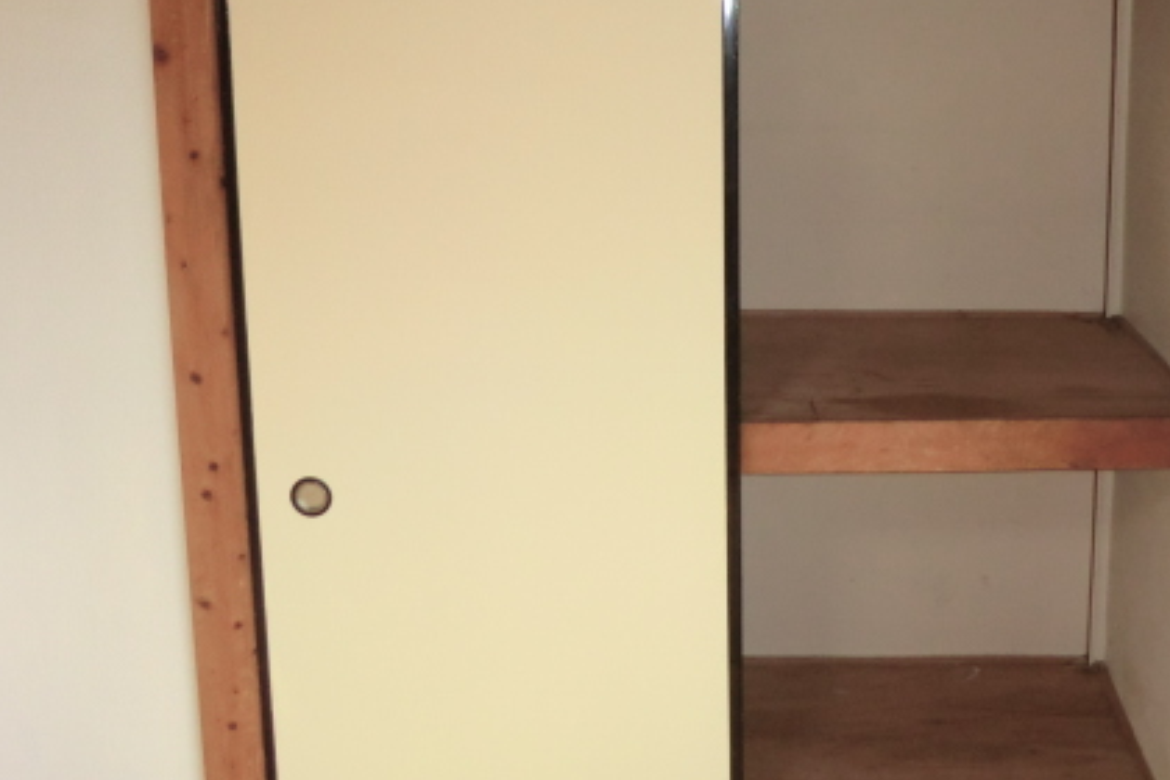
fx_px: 1235
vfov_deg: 34.5
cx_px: 777
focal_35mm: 38
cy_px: 228
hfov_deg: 49.8
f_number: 3.2
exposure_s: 1/60
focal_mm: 4.3
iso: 200
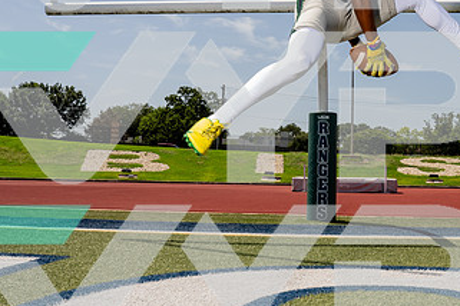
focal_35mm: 47
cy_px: 108
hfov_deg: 41.3
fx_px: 601
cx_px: 311
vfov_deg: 28.5
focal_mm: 26
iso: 100
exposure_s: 1/250
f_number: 8
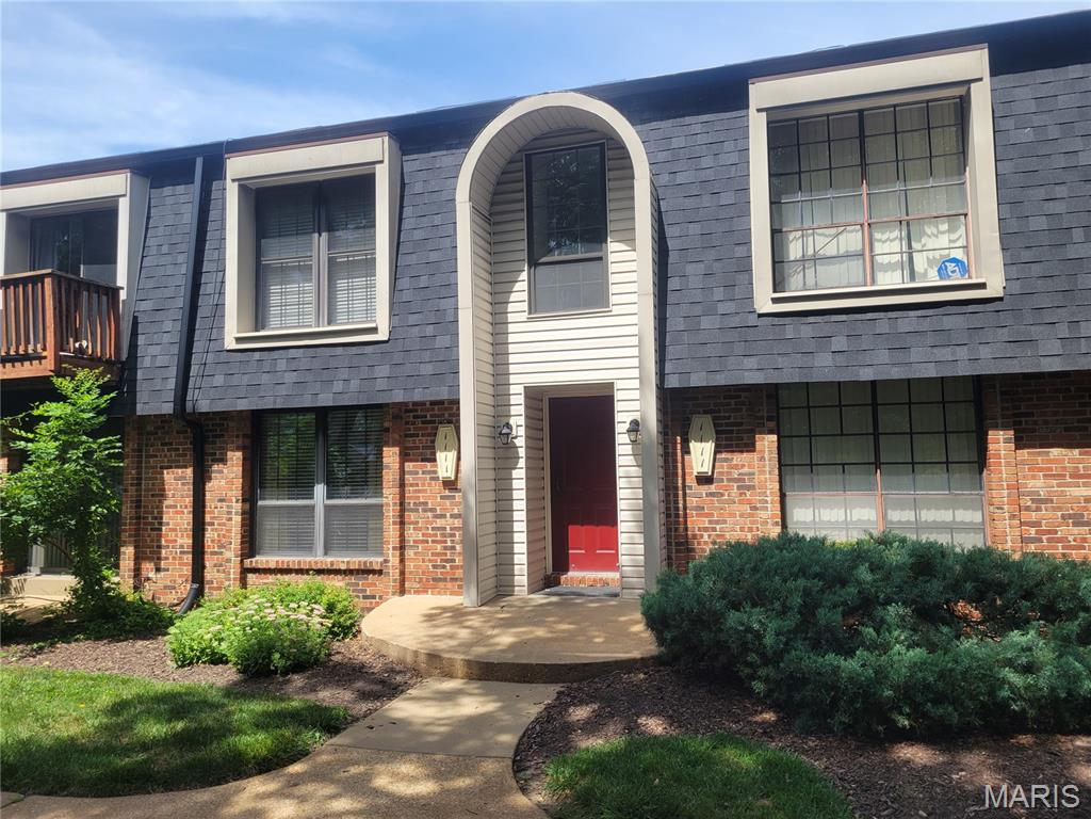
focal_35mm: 26
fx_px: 819
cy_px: 410
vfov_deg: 53.1
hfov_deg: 67.3
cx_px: 546
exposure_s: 1/1343
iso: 40
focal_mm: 5.4
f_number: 1.8
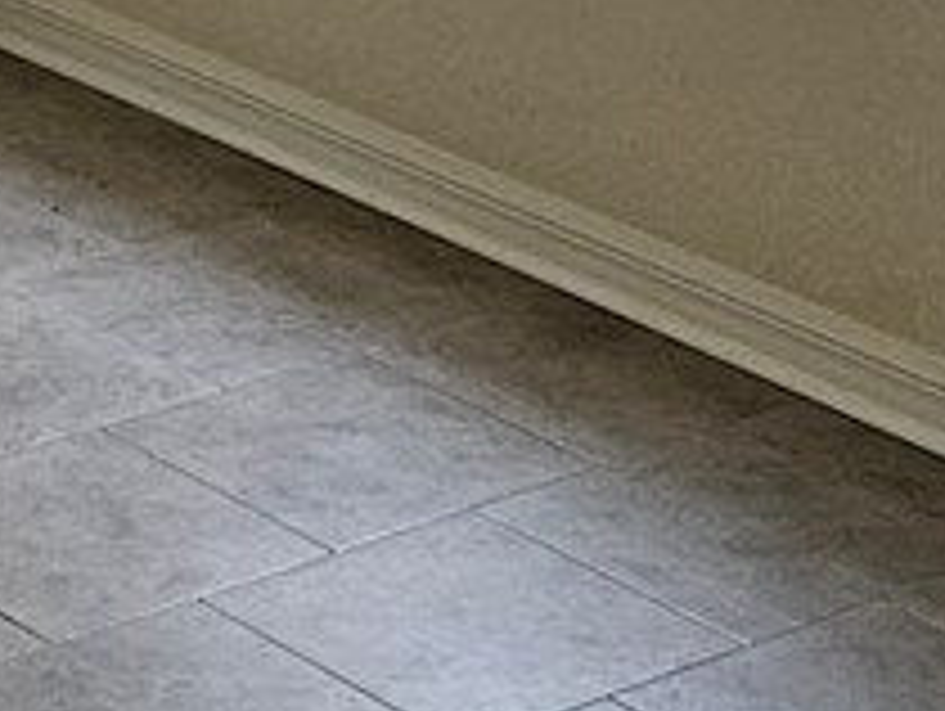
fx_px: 4783
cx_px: -612
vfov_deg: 8.1
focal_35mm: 175
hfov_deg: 10.7
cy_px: -666
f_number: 1.8
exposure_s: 1/207
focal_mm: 5.4
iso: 200
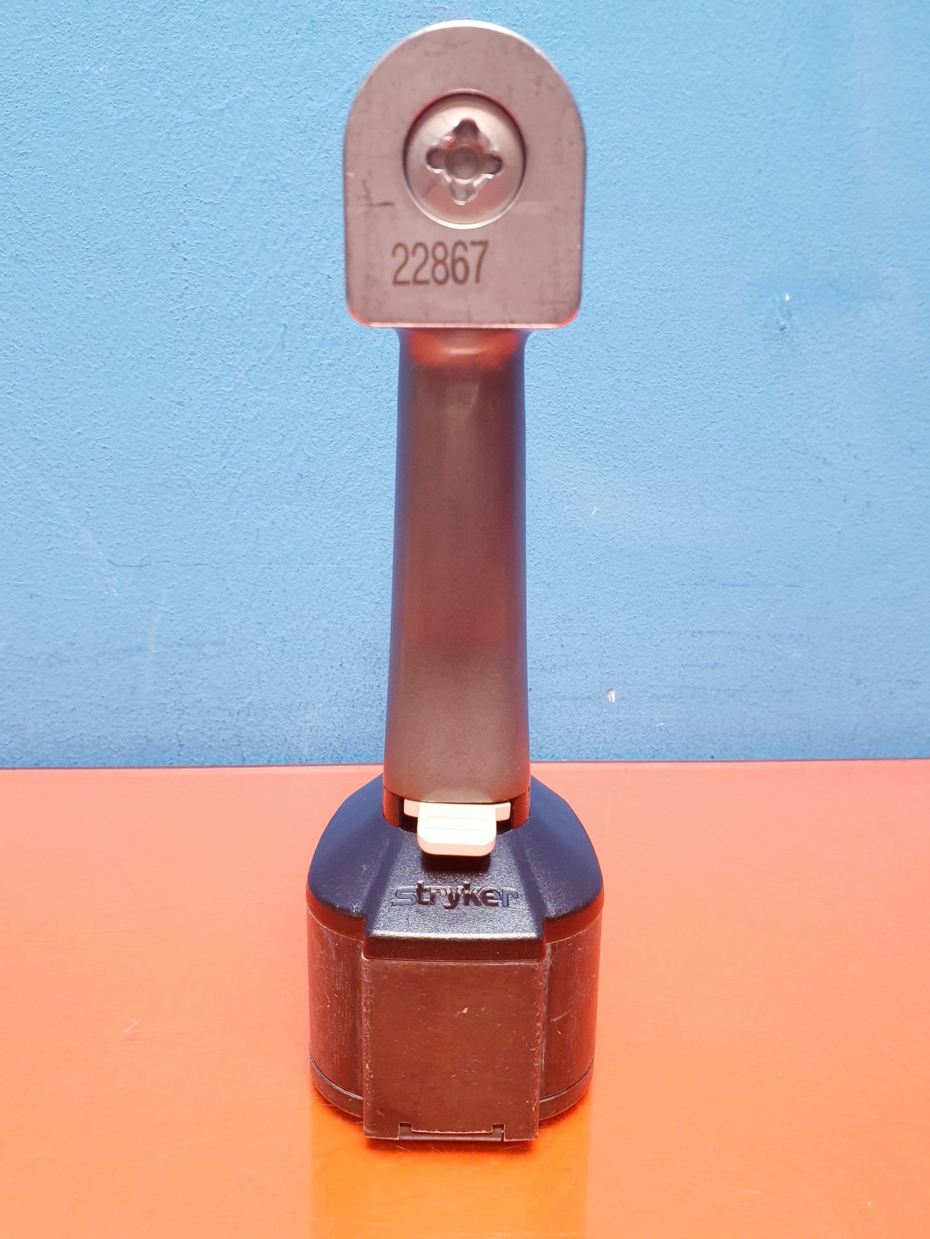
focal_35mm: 26
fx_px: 931
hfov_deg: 53.1
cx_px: 465
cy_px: 620
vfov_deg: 67.3
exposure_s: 1/50
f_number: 2.4
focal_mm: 4.3
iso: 160
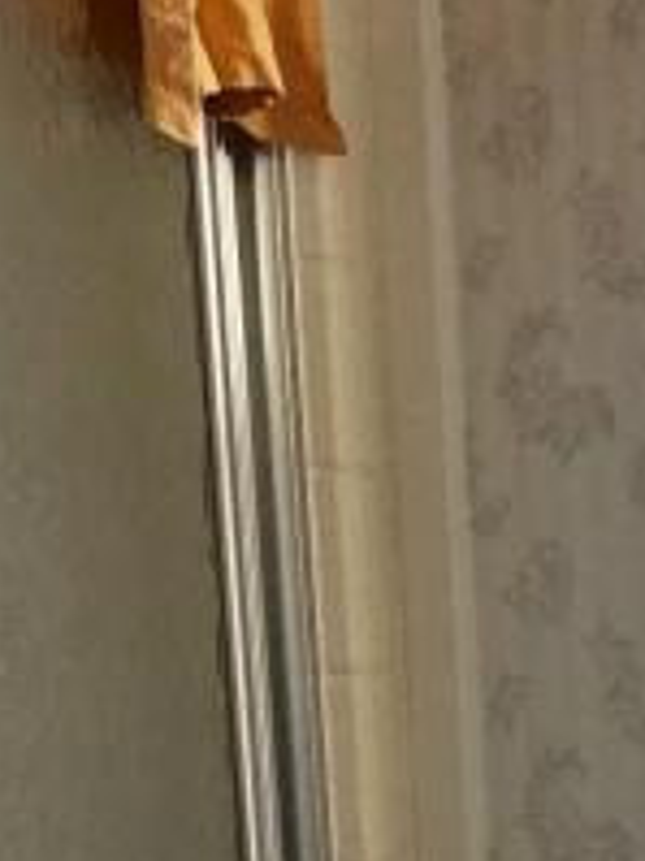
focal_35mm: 108
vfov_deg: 17.2
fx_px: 2686
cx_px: 753
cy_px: 1090
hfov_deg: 13.4
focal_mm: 3.99
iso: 25
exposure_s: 1/60
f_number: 1.8
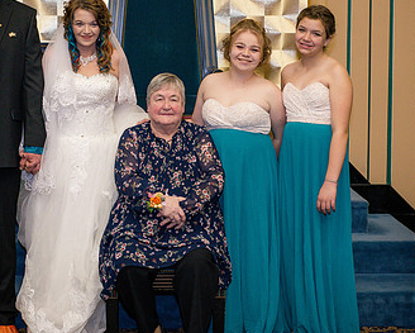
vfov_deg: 17.1
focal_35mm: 90
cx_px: 161
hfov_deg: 21.2
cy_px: 119
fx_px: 1106
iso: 800
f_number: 5
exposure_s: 1/160
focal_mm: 50
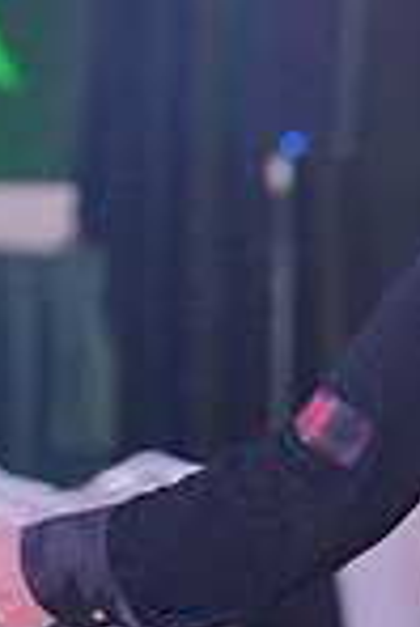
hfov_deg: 2.8
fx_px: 8467
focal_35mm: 485
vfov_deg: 4.2
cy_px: 818
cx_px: -223
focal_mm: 124
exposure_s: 1/500
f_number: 3.5
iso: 5000
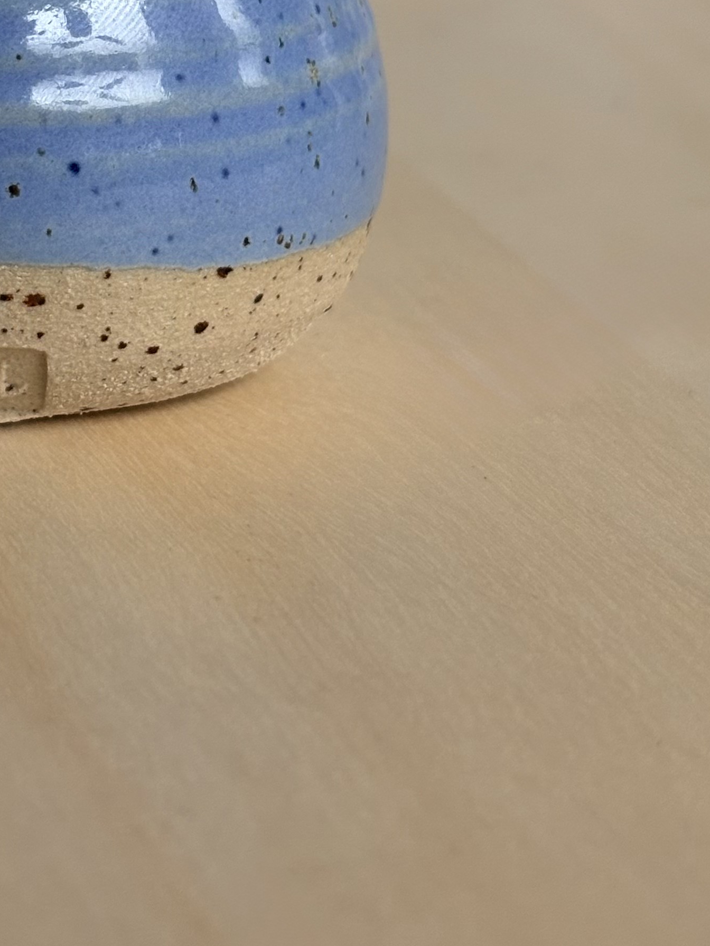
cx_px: 49
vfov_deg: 16.6
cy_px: 62
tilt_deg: -11.8
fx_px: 3200
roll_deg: -1.4
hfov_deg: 12.5
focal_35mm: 117
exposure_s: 1/121
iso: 50
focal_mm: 5.96
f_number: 1.6
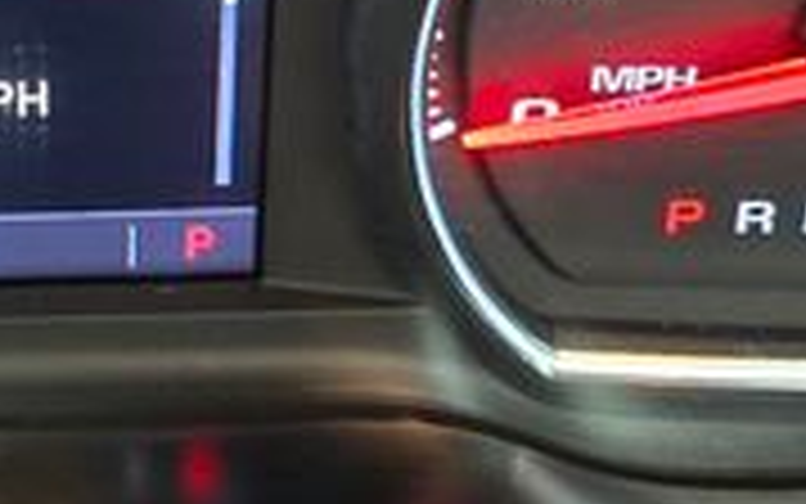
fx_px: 1912
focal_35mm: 87
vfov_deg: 14.8
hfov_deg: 21.5
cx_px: -239
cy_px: 4
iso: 400
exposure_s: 1/33.2
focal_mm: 6.3
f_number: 1.7
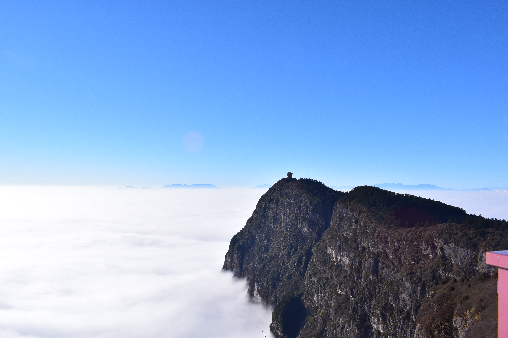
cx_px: 254
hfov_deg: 67.4
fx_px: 381
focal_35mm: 27
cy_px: 169
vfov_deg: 47.9
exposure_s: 1/500
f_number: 11
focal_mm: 18
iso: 220
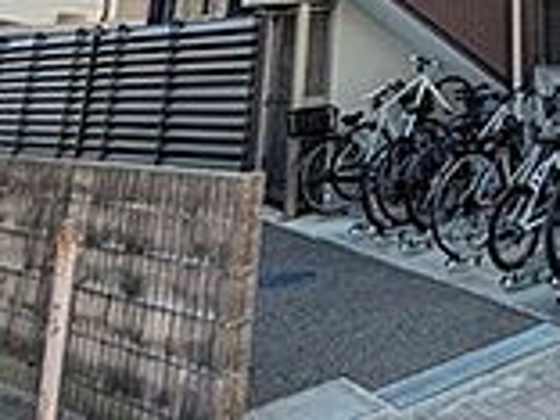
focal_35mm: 54
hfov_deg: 31.5
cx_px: 617
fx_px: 874
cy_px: -377
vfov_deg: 19.0
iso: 49
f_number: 2.2
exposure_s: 1/501
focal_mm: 1.83
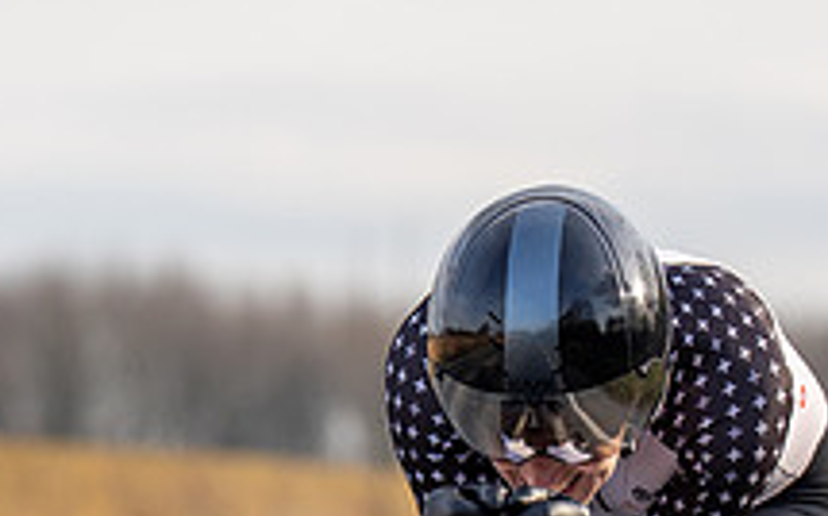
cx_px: 638
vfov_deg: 1.9
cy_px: 575
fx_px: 15242
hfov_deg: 3.1
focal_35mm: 676
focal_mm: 158
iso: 160
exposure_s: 1/800
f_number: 4
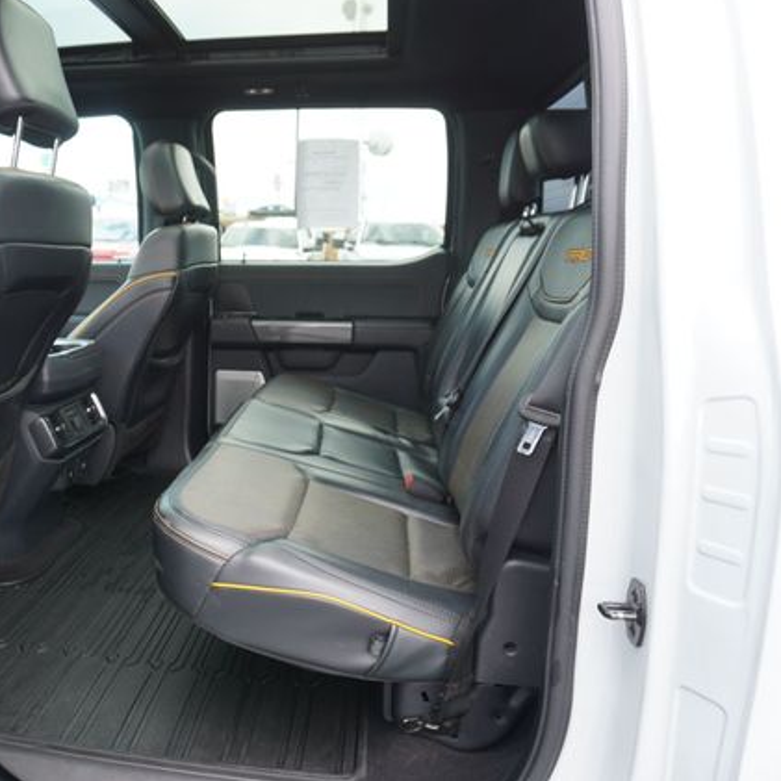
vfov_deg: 52.5
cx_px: 221
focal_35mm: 31
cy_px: 386
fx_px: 791
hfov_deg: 50.9
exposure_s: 1/60
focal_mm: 16
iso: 100
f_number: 4
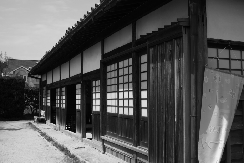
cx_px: 122
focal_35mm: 45
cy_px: 82
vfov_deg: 29.9
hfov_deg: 43.6
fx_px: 305
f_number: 8
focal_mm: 30
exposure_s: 1/320
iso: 100
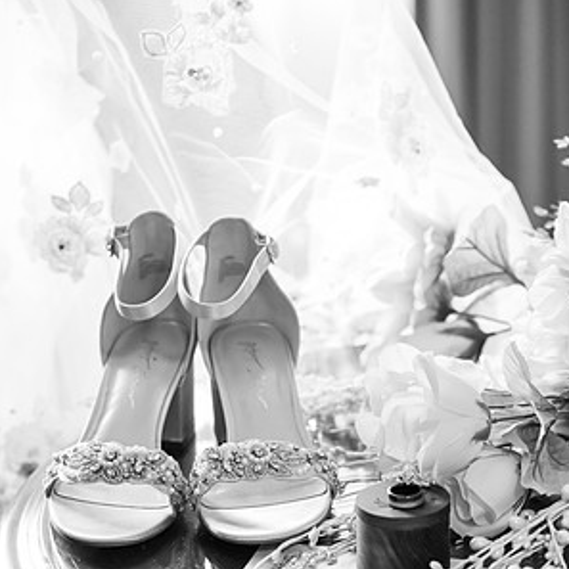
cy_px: 358
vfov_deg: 12.9
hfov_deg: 12.9
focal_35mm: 135
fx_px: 2511
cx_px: 285
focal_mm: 105
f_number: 4.5
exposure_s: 1/320
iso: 8000
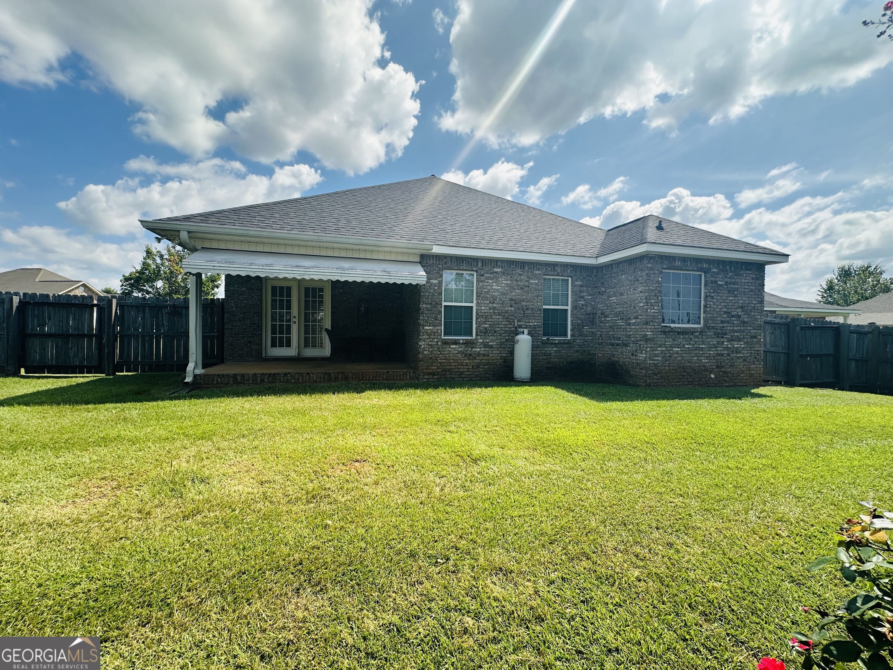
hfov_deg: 102.1
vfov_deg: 85.7
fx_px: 361
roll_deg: -0.8
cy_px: 335
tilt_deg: -0.1
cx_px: 446
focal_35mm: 14
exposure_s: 1/1319
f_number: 2.2
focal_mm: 2.22
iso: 50
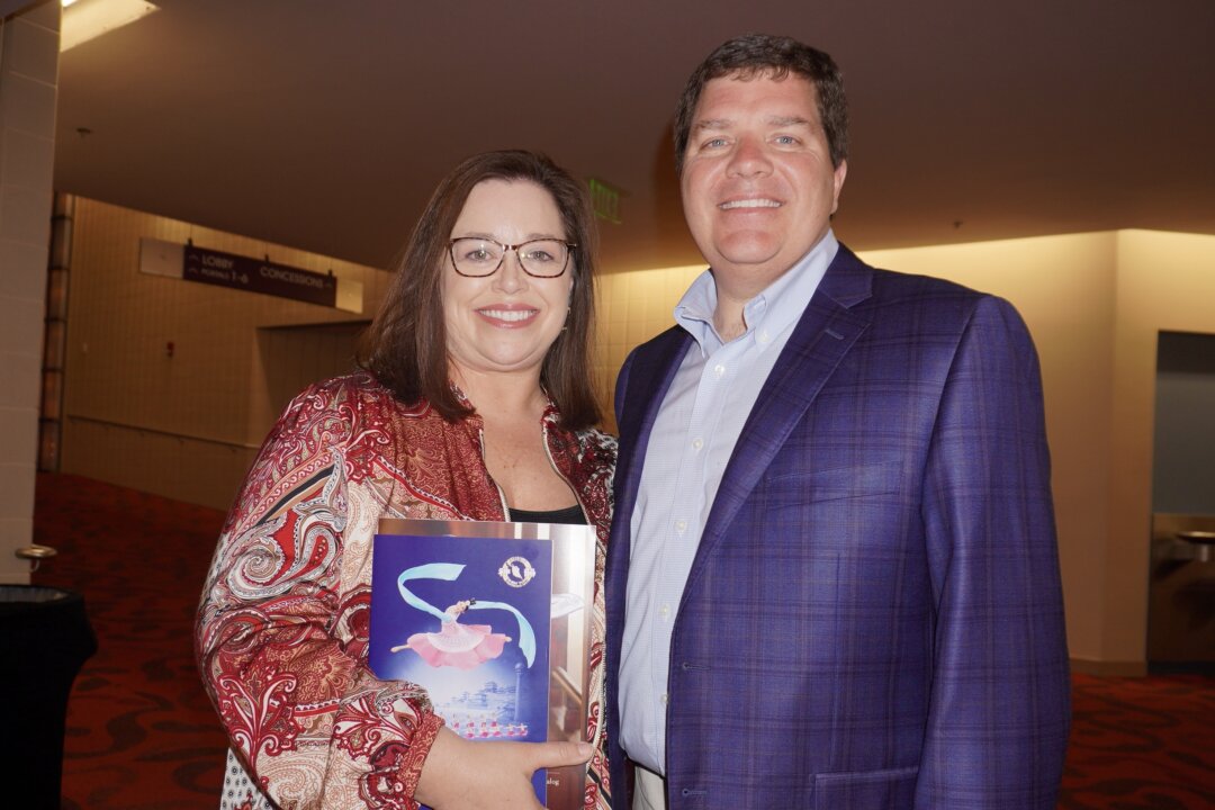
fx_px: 810
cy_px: 405
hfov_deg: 73.7
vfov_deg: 53.1
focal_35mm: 24
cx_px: 608
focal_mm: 16
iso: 100
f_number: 3.5
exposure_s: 1/60
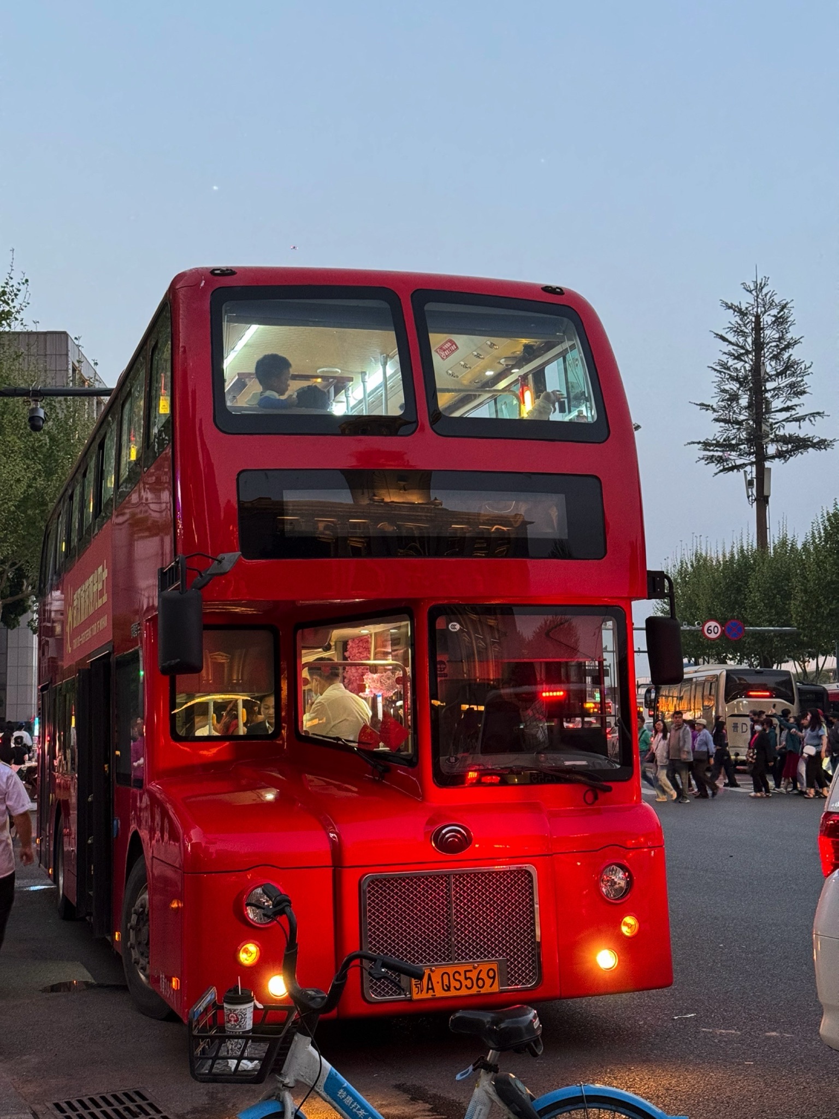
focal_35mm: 48
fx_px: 1551
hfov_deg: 30.3
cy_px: 560
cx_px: 420
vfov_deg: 39.7
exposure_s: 1/54
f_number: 1.78
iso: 250
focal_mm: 6.76
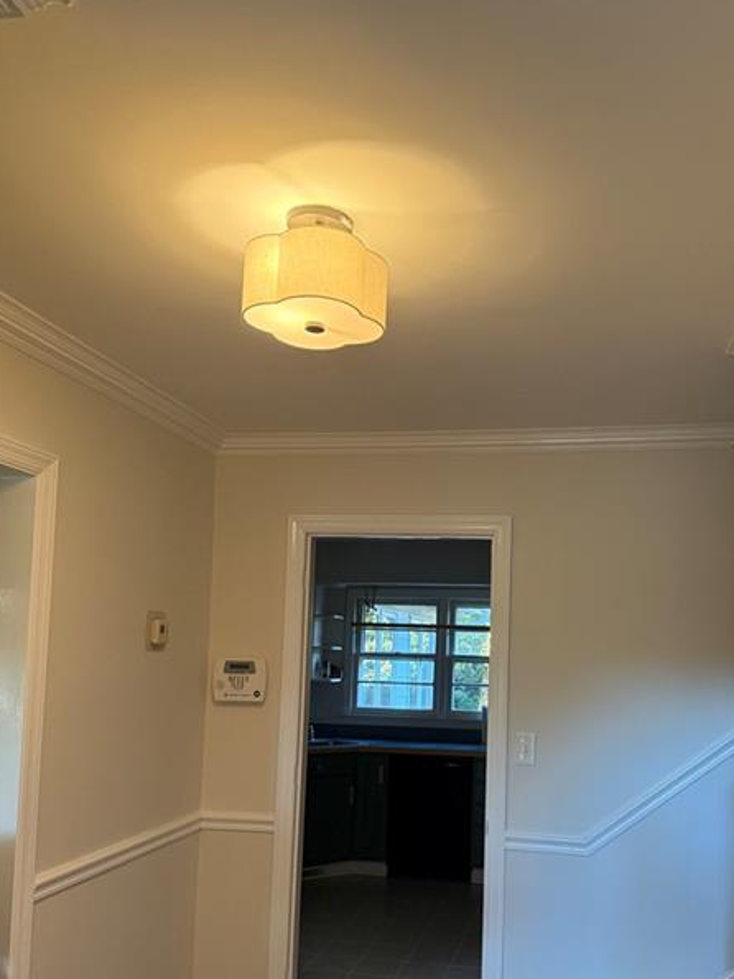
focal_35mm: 31
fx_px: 877
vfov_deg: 57.8
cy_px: 597
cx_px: 436
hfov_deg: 45.2
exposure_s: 1/60.2
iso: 400
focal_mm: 6.76
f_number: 1.78
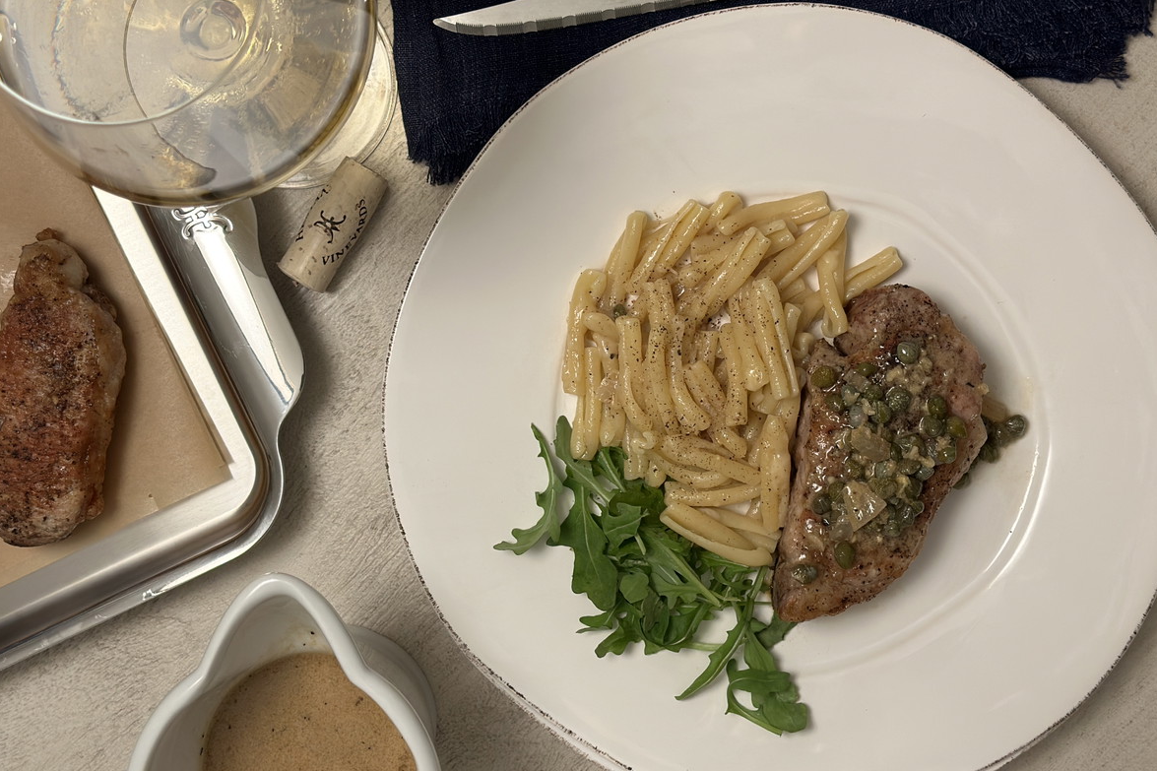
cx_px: 585
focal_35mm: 51
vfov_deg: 26.5
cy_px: 371
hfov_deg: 38.9
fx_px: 1639
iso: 125
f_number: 1.78
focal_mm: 6.86
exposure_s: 1/60
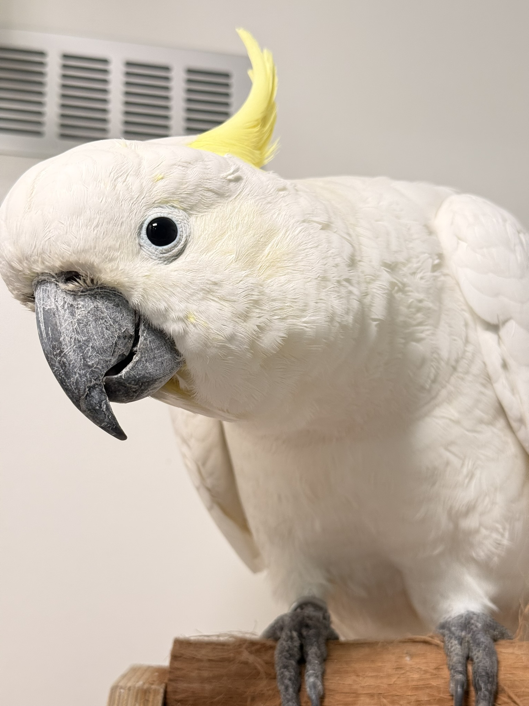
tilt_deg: +11.0
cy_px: 353
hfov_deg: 30.3
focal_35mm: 48
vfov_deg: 39.7
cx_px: 264
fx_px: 978
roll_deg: -0.7
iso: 100
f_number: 1.78
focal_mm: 6.76
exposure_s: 1/100
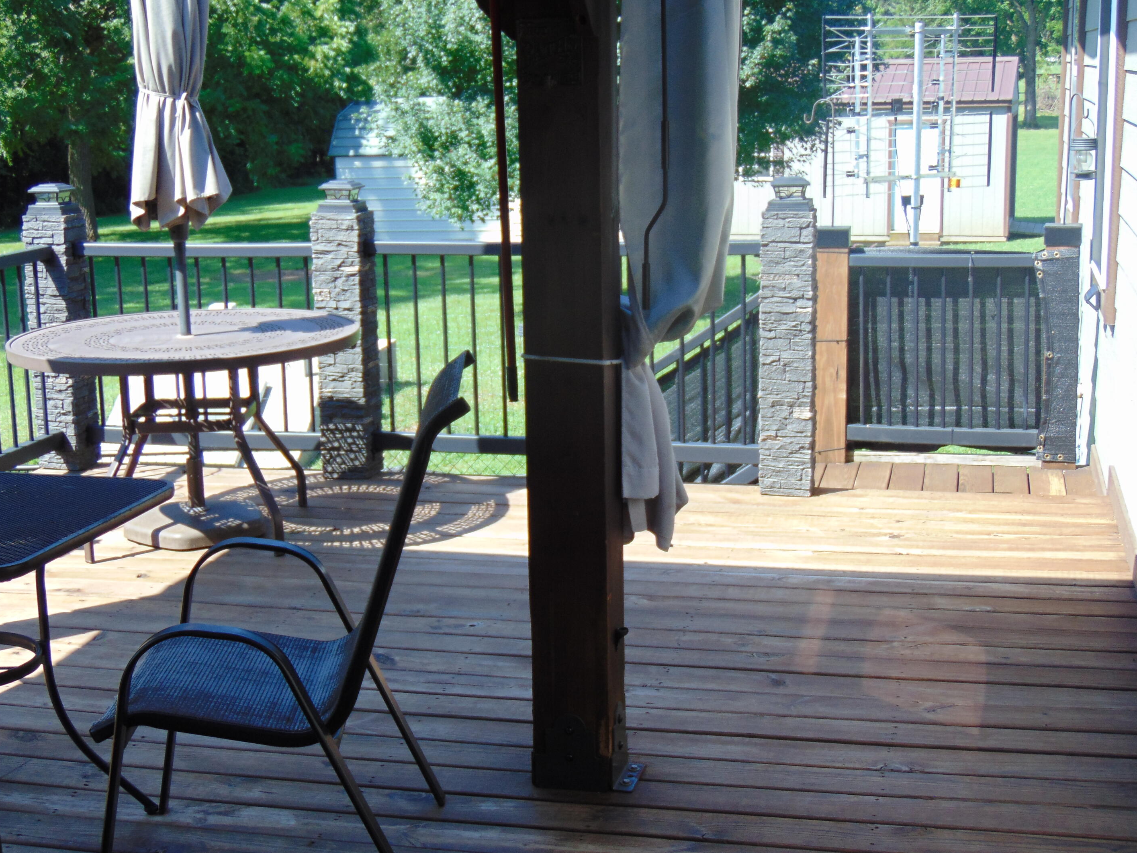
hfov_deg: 36.2
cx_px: 546
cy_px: 430
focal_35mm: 53
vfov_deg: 27.5
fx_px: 1741
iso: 80
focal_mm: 9
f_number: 3.5
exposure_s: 1/250
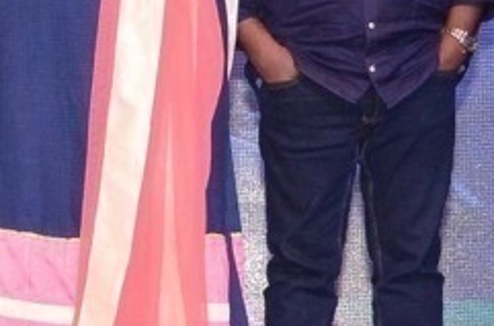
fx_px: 4602
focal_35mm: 336
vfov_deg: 4.0
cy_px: -75
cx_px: -117
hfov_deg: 6.1
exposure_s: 1/125
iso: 1250
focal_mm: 45
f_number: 5.6
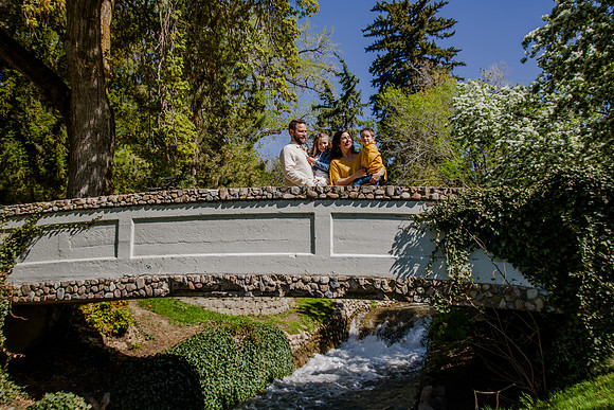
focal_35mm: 33
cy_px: 205
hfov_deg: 57.4
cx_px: 307
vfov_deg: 40.2
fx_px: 560
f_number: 10
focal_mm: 32
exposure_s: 1/160
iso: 200
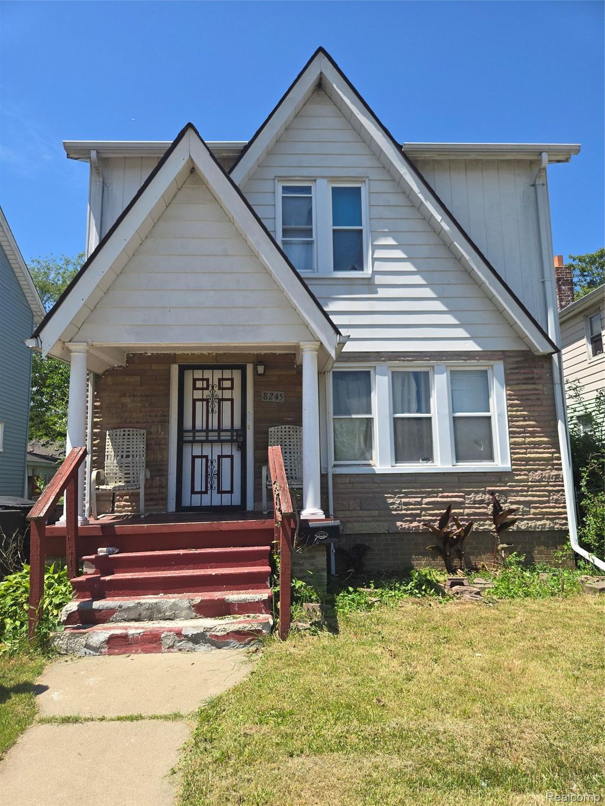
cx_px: 302
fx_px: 536
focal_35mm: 23
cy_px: 403
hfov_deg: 58.9
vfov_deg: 73.9
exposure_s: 1/1418
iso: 25
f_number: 1.8
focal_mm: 5.4
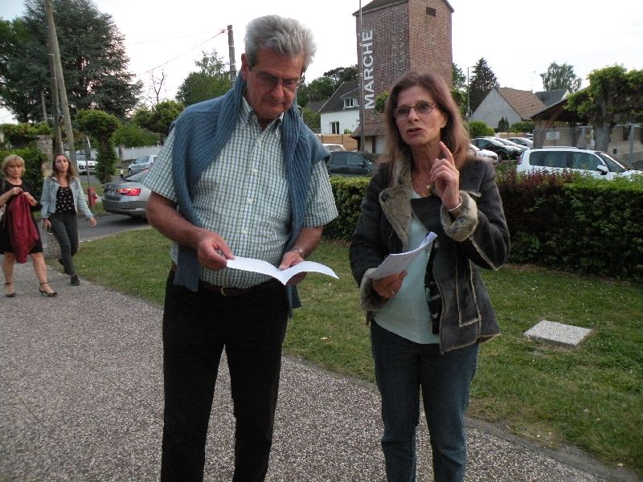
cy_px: 241
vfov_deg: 51.4
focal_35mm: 27
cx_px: 322
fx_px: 502
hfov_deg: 65.3
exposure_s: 1/250
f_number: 2.8
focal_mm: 4.7
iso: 400
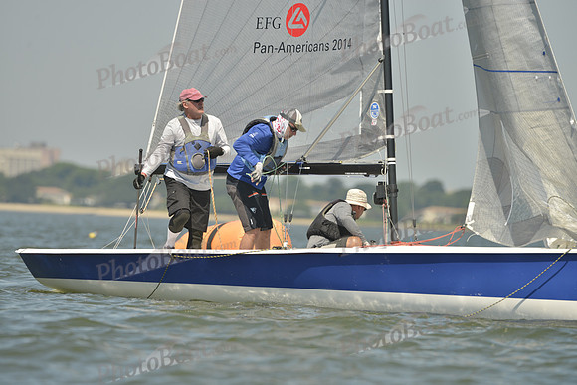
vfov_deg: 3.4
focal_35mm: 400
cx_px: 288
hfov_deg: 5.2
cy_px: 192
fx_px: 6412
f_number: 6.3
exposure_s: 1/1000
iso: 200
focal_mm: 400
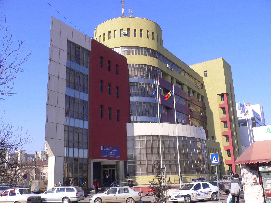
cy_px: 102
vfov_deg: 40.7
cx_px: 136
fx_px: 274
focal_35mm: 35
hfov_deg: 52.6
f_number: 5.6
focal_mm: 5.8
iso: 80
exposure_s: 1/250
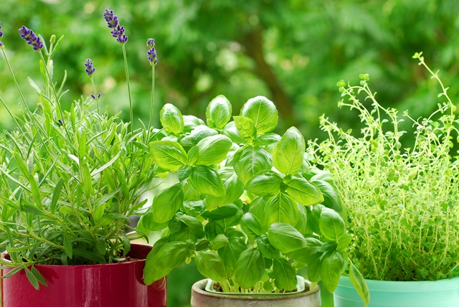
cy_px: 154
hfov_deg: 27.0
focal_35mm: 75
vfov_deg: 18.2
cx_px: 230
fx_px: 957
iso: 250
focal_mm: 50
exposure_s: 1/80
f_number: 6.3
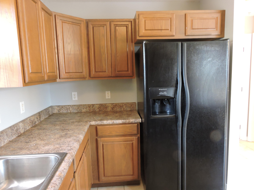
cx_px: 127
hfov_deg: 71.6
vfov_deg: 56.8
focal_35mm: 24
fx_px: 176
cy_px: 95
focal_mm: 4.3
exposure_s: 1/8
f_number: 3.3
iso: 400
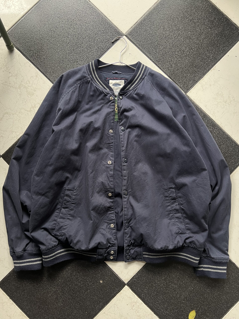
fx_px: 239
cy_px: 160
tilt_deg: -86.7
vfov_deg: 67.3
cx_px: 120
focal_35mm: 26
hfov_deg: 53.1
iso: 250
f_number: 1.5
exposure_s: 1/60
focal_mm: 5.7
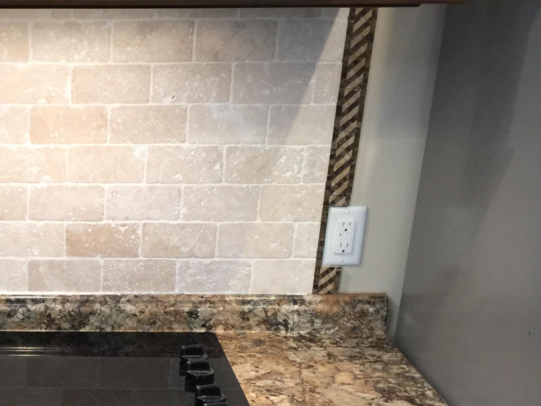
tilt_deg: -23.5
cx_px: -2
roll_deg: +0.5
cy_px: 355
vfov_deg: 22.5
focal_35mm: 64
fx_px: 1000
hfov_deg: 28.4
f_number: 2.2
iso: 100
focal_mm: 4.15
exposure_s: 1/15
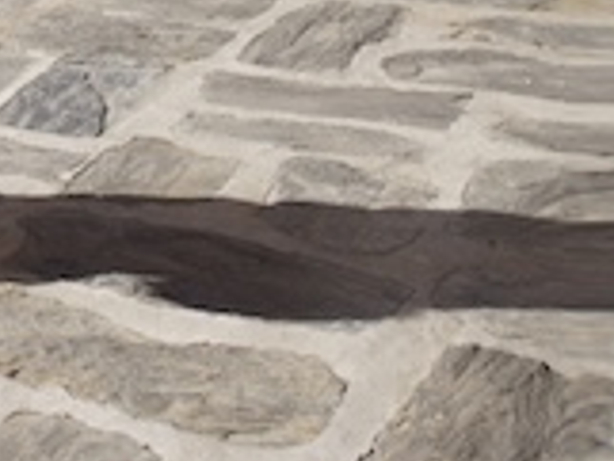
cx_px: -381
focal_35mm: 226
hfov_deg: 8.5
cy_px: -177
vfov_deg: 6.5
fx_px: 4006
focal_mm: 45
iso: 100
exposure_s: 1/250
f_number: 8
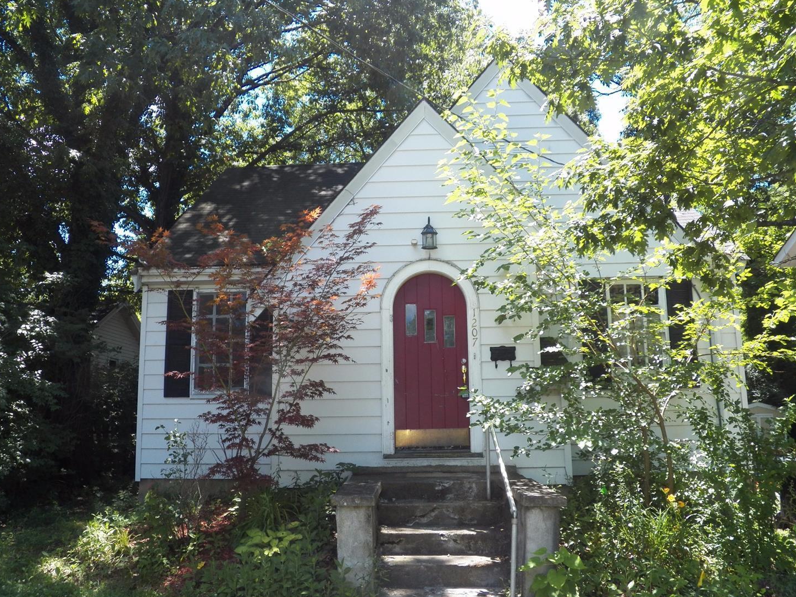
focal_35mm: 29
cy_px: 307
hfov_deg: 61.7
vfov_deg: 48.2
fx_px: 667
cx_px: 388
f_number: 4
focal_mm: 4.9
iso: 125
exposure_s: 1/250
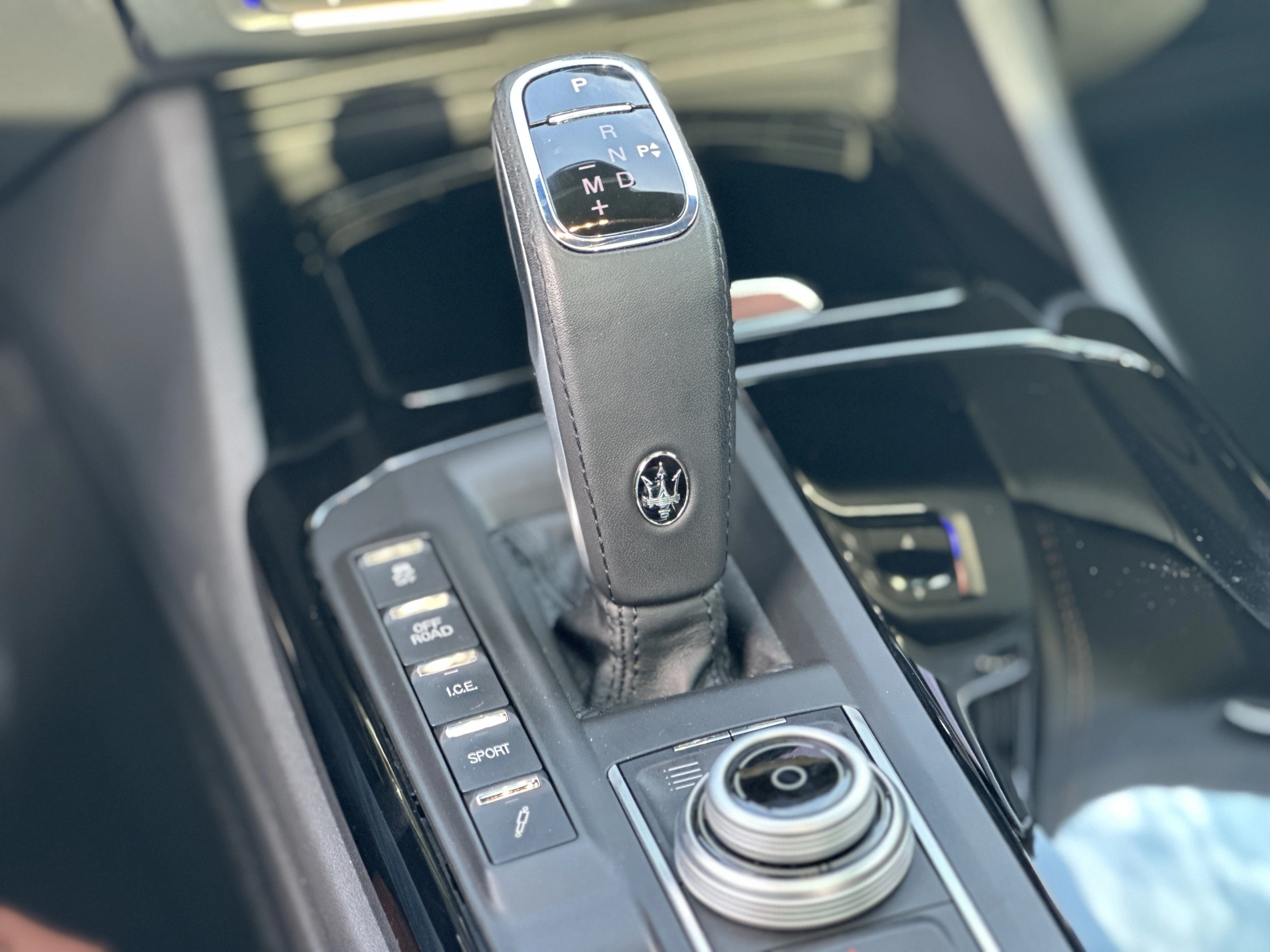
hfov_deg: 25.3
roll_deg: -0.3
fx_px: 2825
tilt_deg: -39.9
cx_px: 635
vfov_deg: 19.1
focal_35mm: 77
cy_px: 476
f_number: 2.8
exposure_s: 1/40
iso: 250
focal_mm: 9
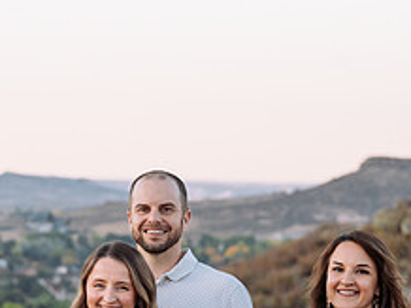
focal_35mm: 291
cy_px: 369
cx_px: -47
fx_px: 3451
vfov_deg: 5.1
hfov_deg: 6.8
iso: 500
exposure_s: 1/160
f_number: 5.6
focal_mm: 101
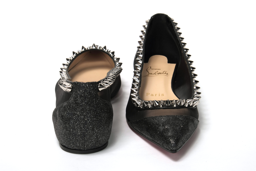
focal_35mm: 83
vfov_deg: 16.5
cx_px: 128
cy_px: 86
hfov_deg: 24.5
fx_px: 590
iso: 200
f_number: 14
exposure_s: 1/125
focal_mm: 55
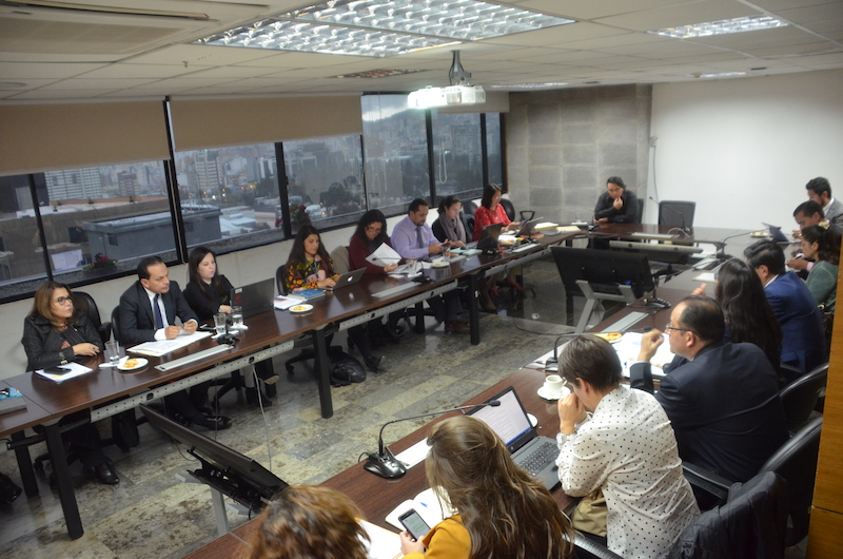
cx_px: 422
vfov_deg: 47.7
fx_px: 631
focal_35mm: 27
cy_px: 280
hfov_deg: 67.5
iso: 1100
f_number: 3.5
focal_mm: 18
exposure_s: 1/30
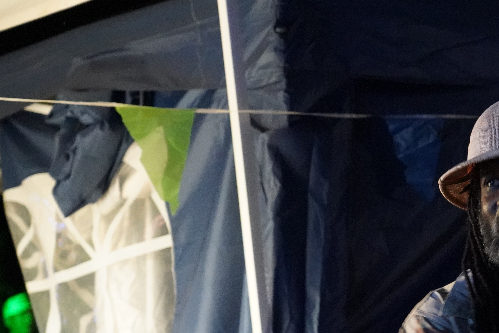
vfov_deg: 9.5
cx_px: 471
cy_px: 294
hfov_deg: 14.1
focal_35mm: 144
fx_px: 1996
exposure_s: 1/15
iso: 12800
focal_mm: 65
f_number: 4
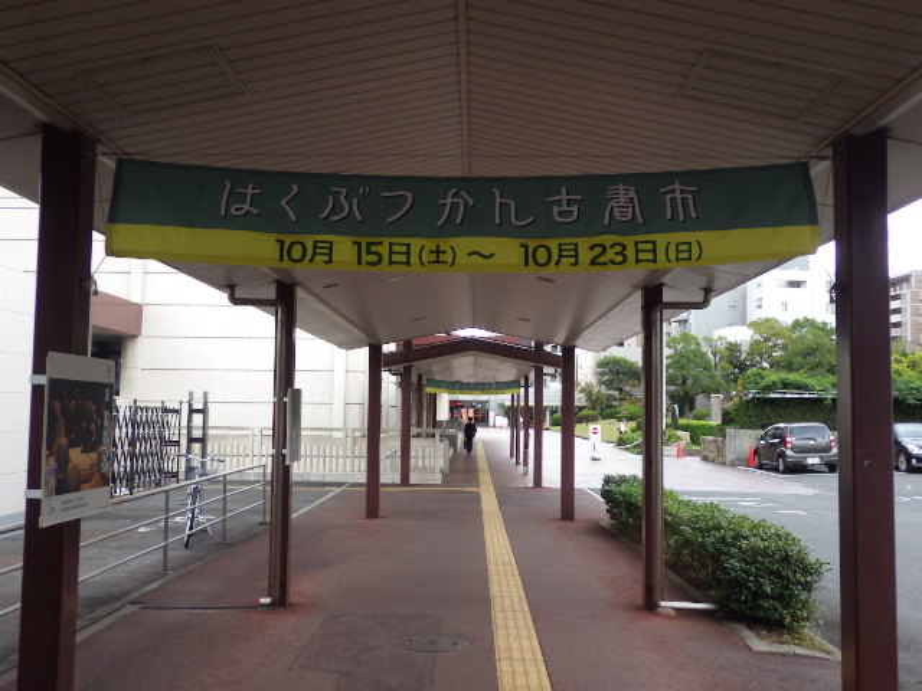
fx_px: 959
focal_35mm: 36
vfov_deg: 39.7
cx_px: 461
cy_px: 346
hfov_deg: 51.4
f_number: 3.5
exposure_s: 1/125
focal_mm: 6.4
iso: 125
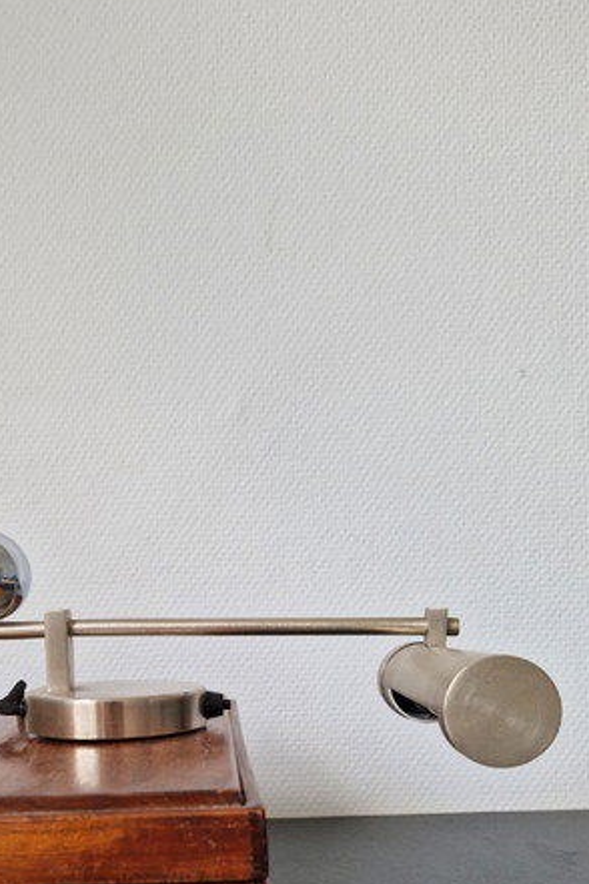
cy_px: 667
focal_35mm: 37
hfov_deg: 35.4
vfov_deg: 49.7
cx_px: 178
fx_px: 908
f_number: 1.8
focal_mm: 5.4
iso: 50
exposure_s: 1/182
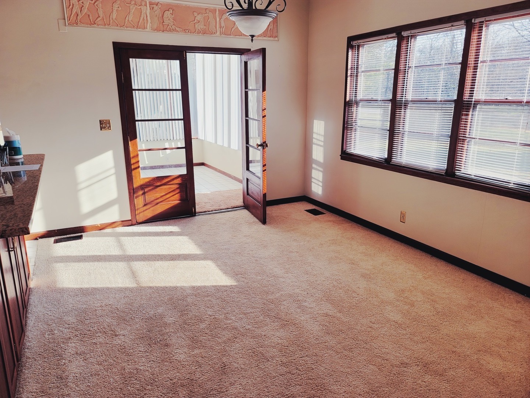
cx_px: 265
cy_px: 199
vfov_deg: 54.9
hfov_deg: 69.4
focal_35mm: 25
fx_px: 383
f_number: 1.8
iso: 20
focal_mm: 7
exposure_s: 1/119
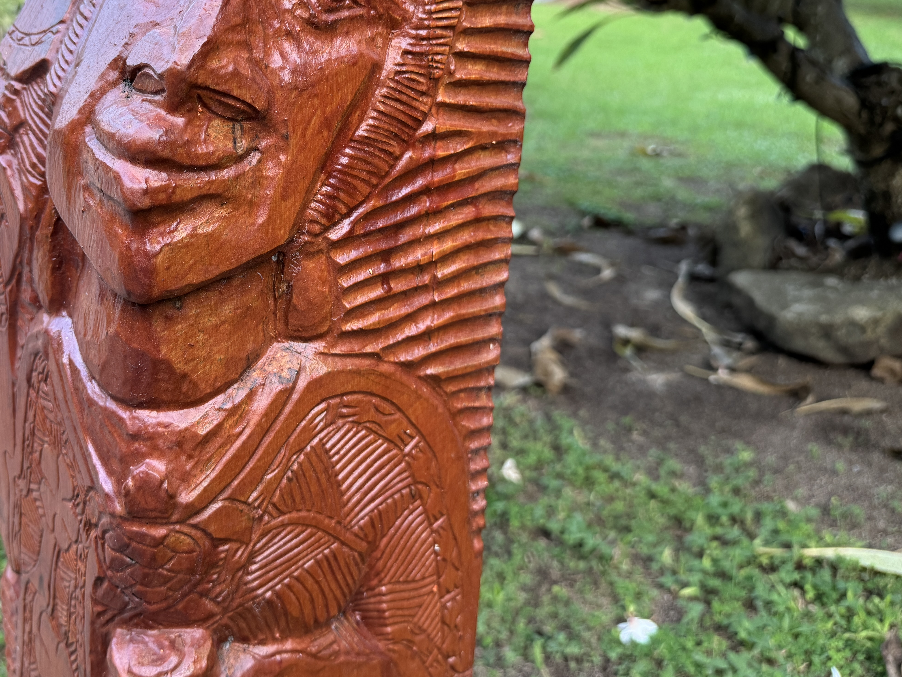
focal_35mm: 35
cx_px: 298
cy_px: 211
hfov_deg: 51.6
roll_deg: -1.2
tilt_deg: -15.6
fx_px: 912
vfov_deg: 40.1
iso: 200
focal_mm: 6.76
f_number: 1.78
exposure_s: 1/121
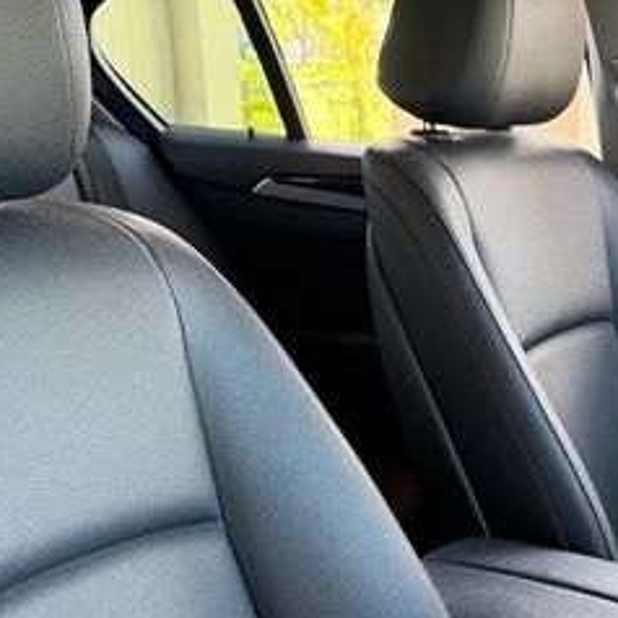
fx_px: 1151
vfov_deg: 28.2
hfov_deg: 29.4
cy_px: 621
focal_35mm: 57
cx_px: 486
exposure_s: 1/64
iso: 200
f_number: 1.78
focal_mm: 6.76
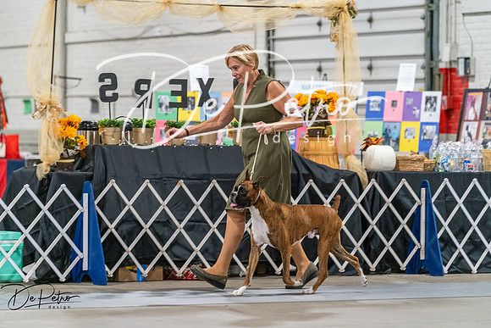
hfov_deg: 11.8
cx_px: 246
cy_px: 164
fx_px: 2374
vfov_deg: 7.9
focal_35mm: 174
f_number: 3.5
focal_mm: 174
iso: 6400
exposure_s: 1/250
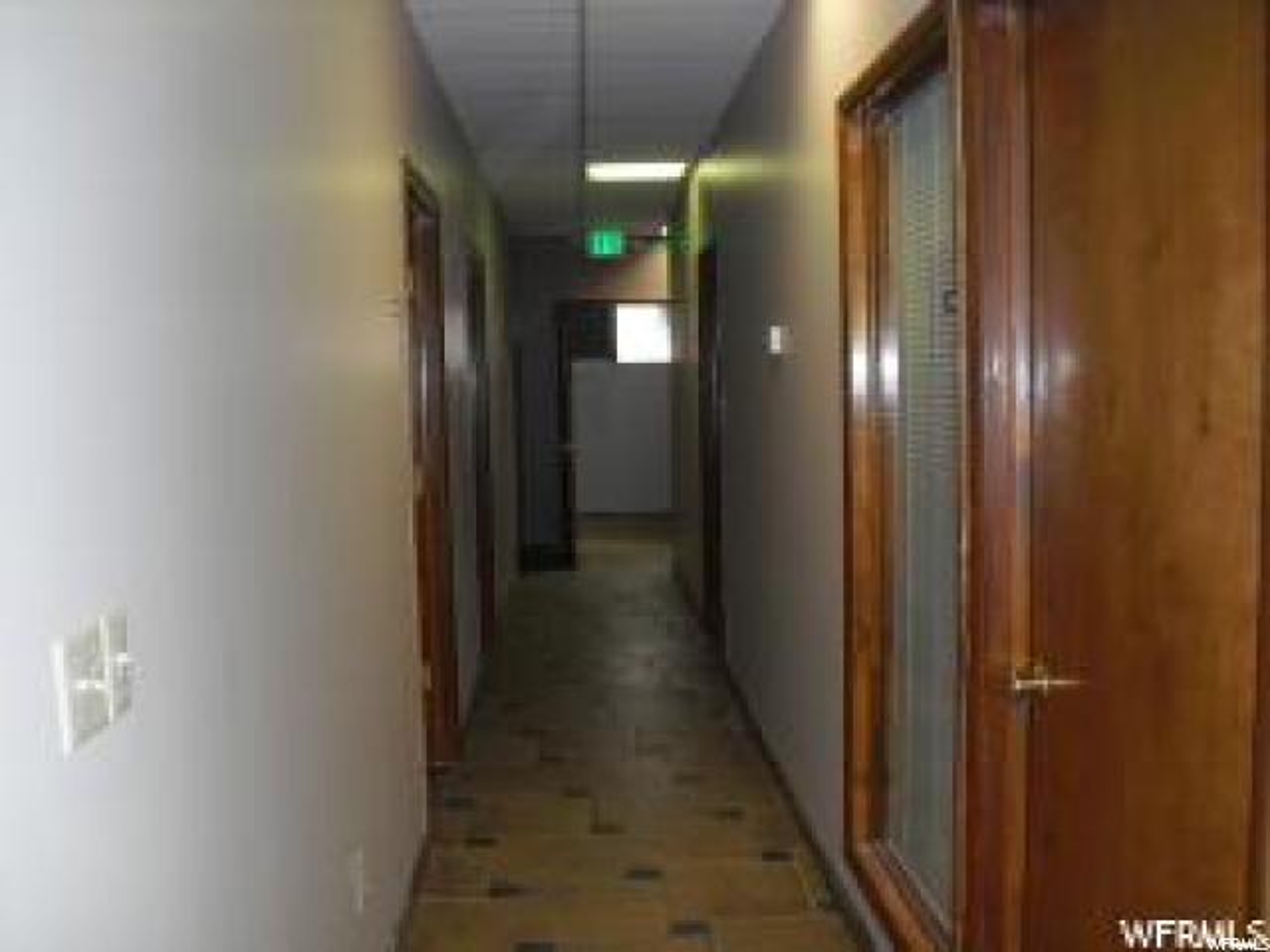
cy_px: 476
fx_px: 1321
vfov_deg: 39.7
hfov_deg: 51.4
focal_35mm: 36
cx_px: 635
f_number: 3.1
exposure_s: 1/60
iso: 400
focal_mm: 6.3
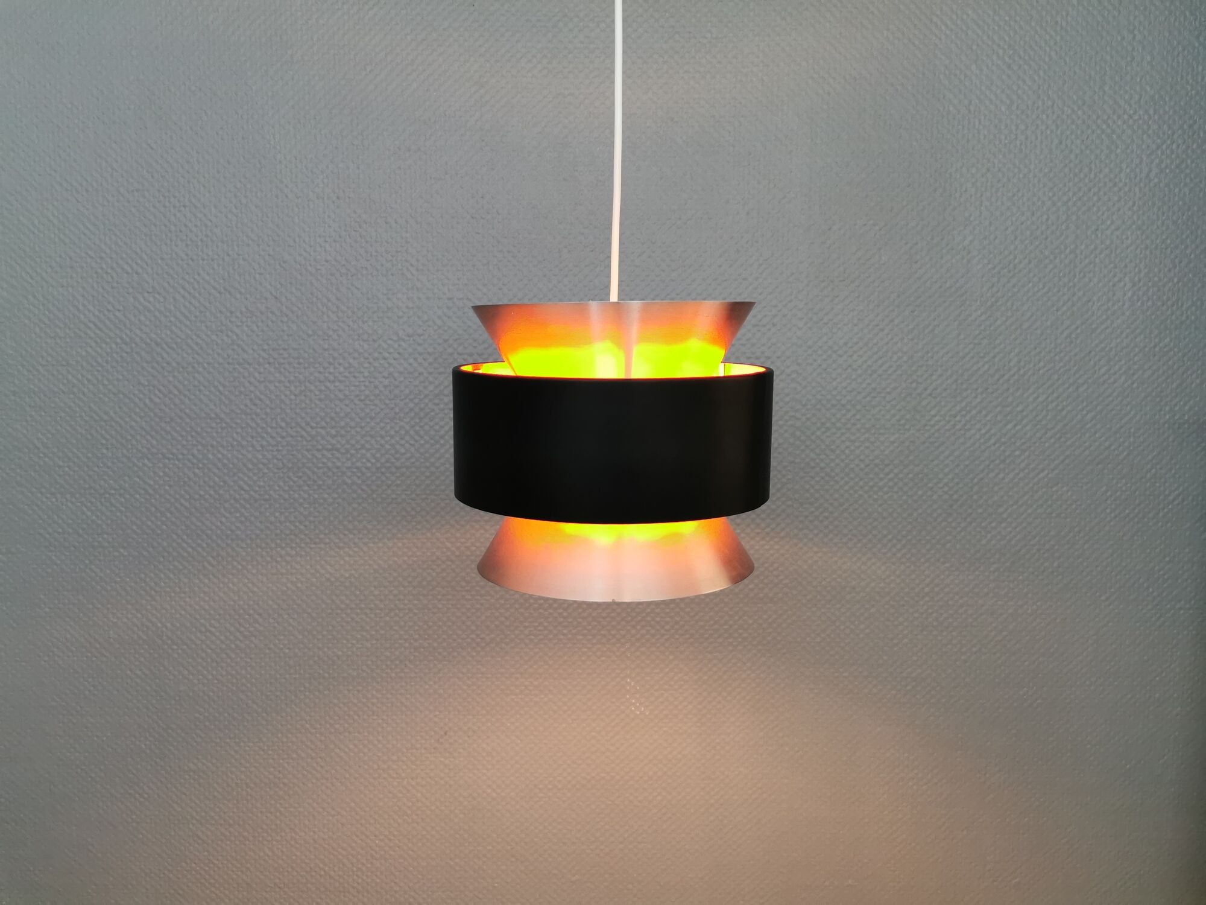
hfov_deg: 65.3
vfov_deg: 51.4
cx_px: 603
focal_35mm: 27
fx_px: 941
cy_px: 452
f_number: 1.6
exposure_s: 1/60
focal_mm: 5.56
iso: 250
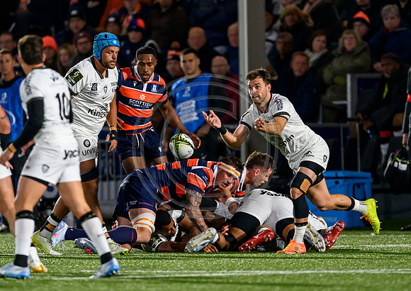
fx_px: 10020
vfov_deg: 1.7
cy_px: 148
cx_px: 230
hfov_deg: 2.3
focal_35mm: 861
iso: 8000
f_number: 4
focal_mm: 560
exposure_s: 1/1600
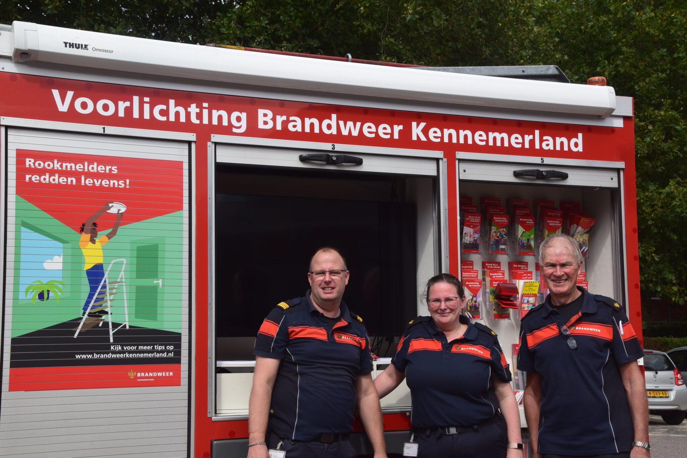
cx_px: 344
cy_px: 229
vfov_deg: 23.8
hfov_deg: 35.1
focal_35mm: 57
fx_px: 1088
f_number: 11
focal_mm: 38
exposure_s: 1/500
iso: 400
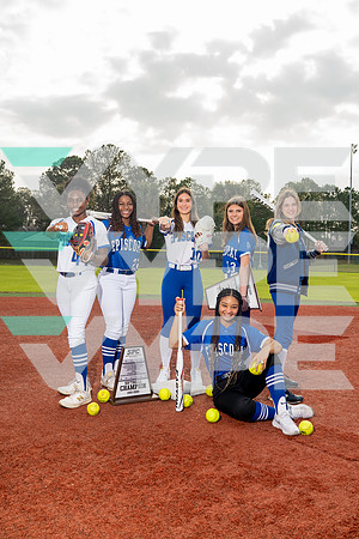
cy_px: 270
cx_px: 180
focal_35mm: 35
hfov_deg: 37.9
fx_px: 524
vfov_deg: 54.4
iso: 80
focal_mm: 35
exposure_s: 1/200
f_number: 6.3
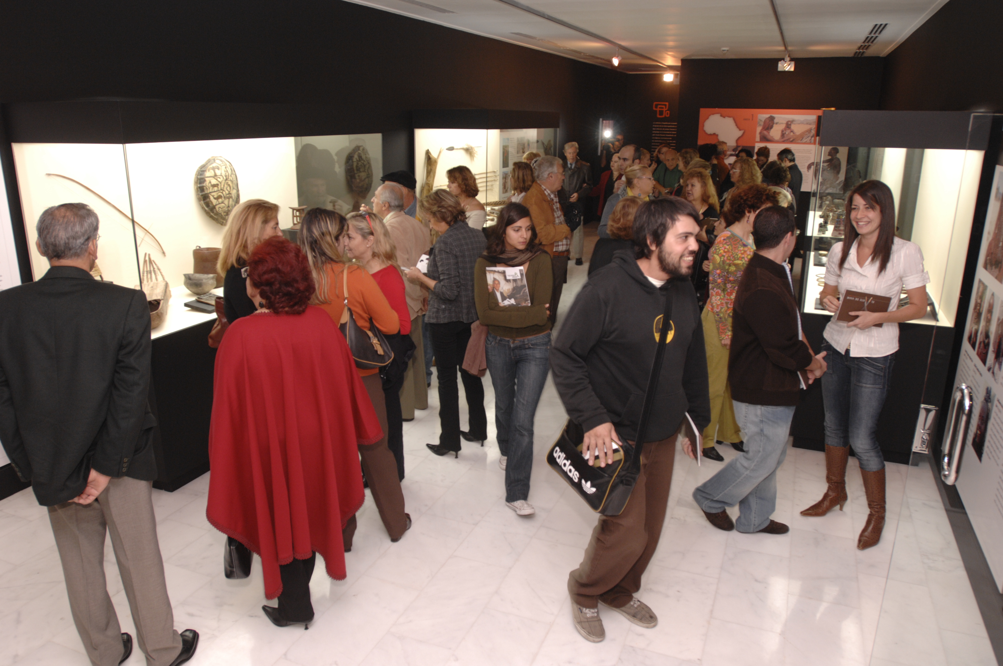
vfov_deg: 50.3
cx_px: 502
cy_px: 333
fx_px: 710
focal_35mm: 26
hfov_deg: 70.5
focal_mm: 17
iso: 320
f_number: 4.5
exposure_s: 1/30
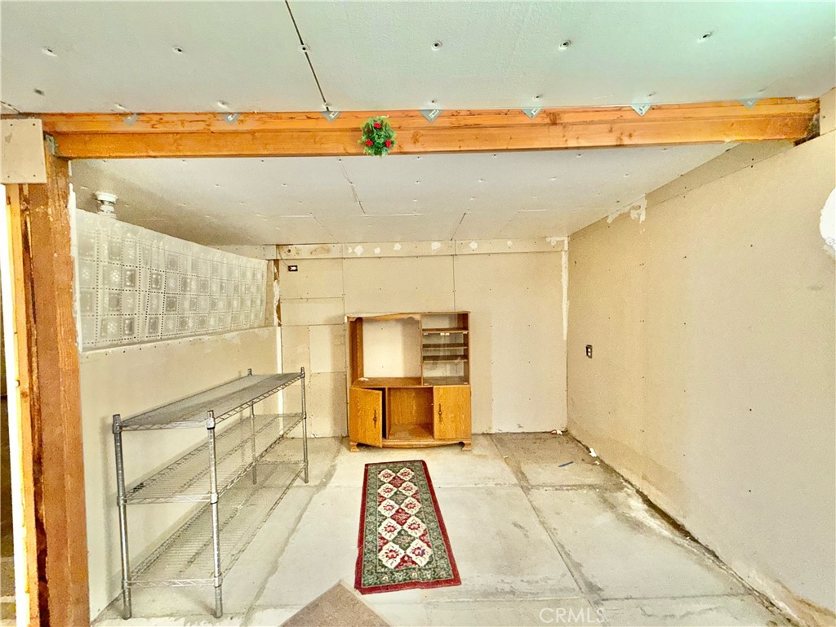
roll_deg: +1.7
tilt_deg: -0.3
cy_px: 314
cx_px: 418
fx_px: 338
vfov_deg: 85.7
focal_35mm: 14
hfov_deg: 102.1
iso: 250
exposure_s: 1/60
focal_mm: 2.22
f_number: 2.2
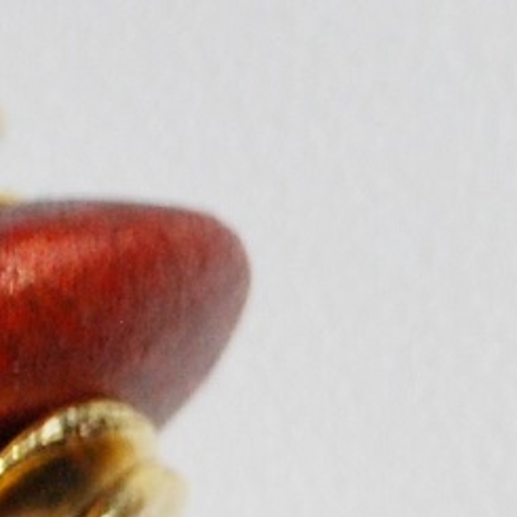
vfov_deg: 2.4
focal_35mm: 716
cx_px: 882
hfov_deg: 2.4
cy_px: 178
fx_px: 12104
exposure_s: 1/25
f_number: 5.6
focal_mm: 55
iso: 400
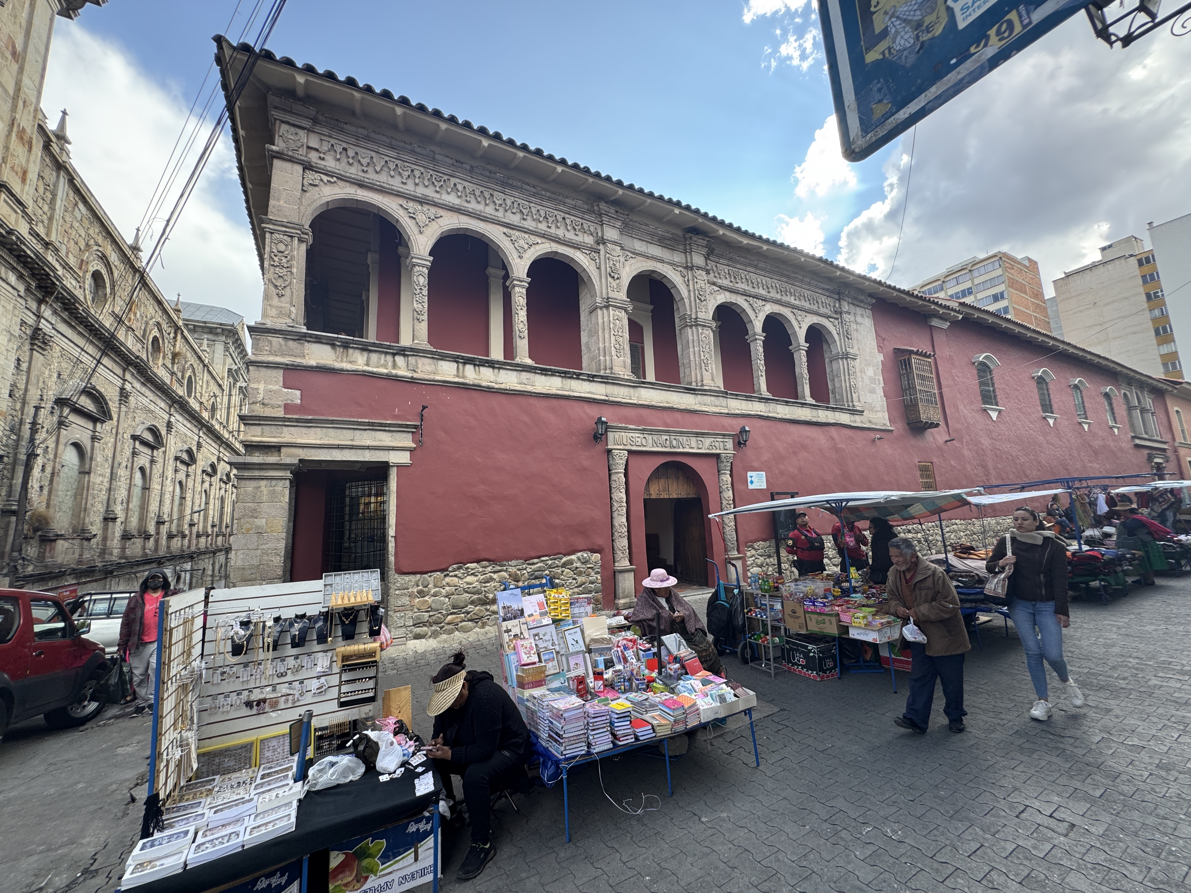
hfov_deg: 102.1
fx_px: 482
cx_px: 596
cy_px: 446
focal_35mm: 14
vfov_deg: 85.7
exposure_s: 1/164
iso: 40
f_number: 2.2
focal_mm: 2.22
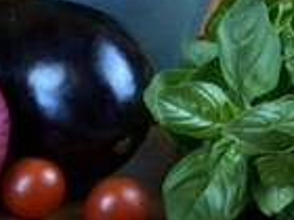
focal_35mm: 109
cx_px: -200
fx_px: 926
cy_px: 448
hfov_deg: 15.9
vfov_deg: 12.0
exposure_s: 1/100
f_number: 1.8
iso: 100
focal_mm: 4.25
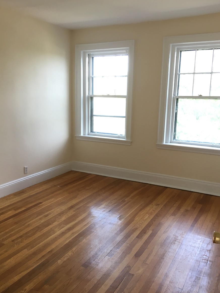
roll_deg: -2.0
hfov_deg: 44.2
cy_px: 152
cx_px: 109
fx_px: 271
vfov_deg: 56.8
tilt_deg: -11.3
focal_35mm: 32
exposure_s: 1/30
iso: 25
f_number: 2.2
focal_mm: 4.15
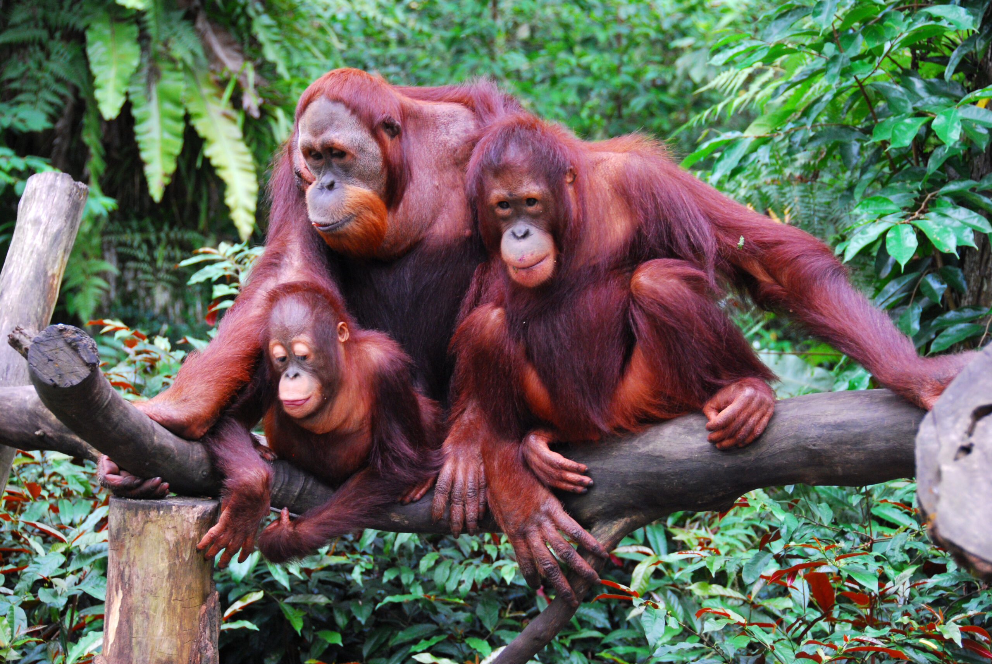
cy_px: 332
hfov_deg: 20.9
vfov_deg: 14.1
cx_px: 496
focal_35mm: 98
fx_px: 2690
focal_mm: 65
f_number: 5
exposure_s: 1/125
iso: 720
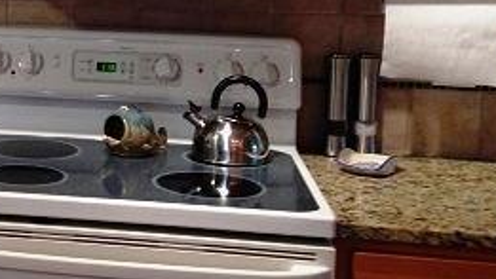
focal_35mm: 88
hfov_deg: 22.7
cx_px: -59
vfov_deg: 13.6
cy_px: 13
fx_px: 1158
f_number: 2.4
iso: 80
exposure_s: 1/20
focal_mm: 4.12
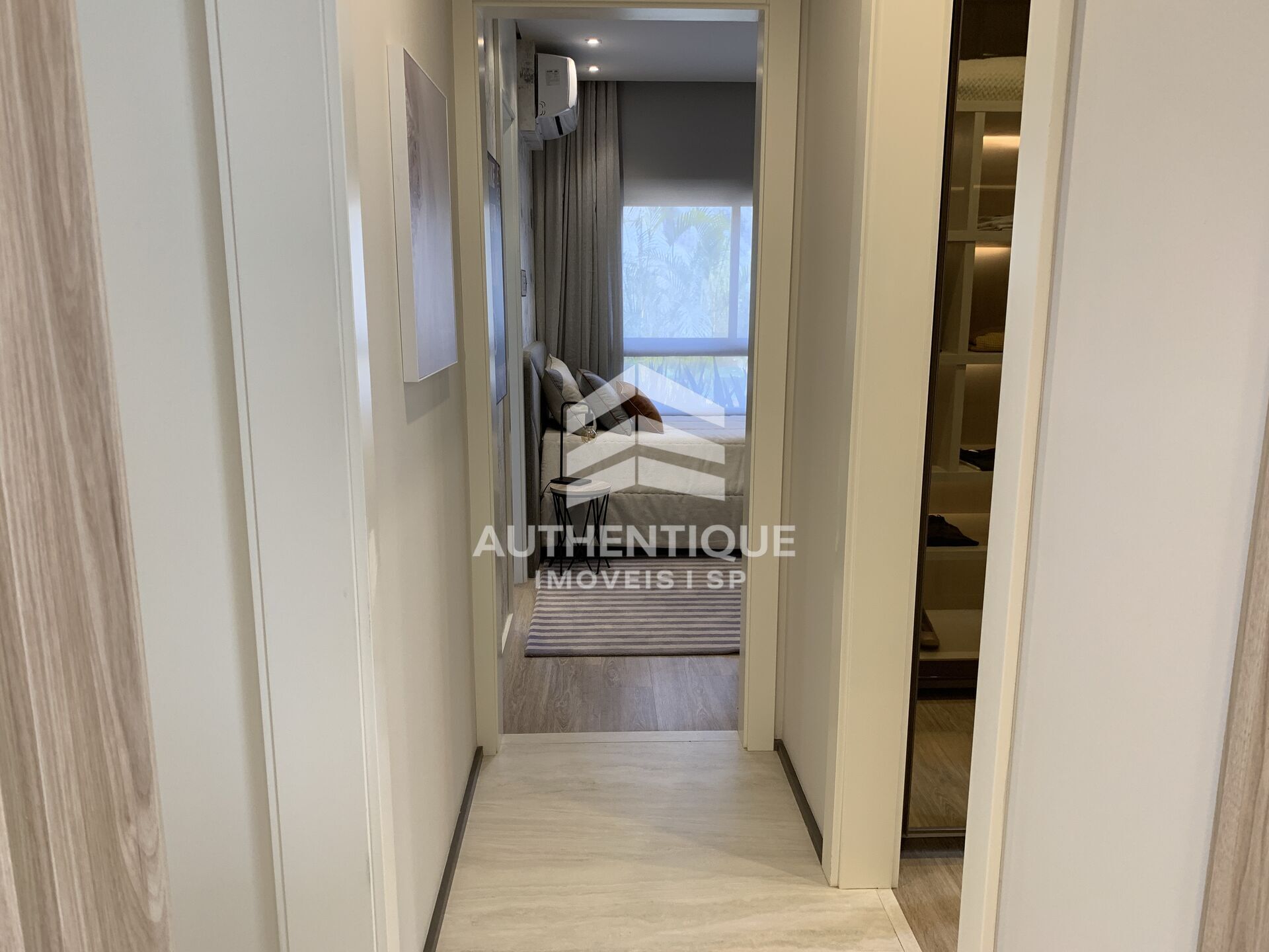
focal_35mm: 26
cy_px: 476
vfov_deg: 53.1
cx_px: 634
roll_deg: +0.7
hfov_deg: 67.3
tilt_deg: -13.5
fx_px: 953
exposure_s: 1/60
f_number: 1.8
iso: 80
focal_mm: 4.25
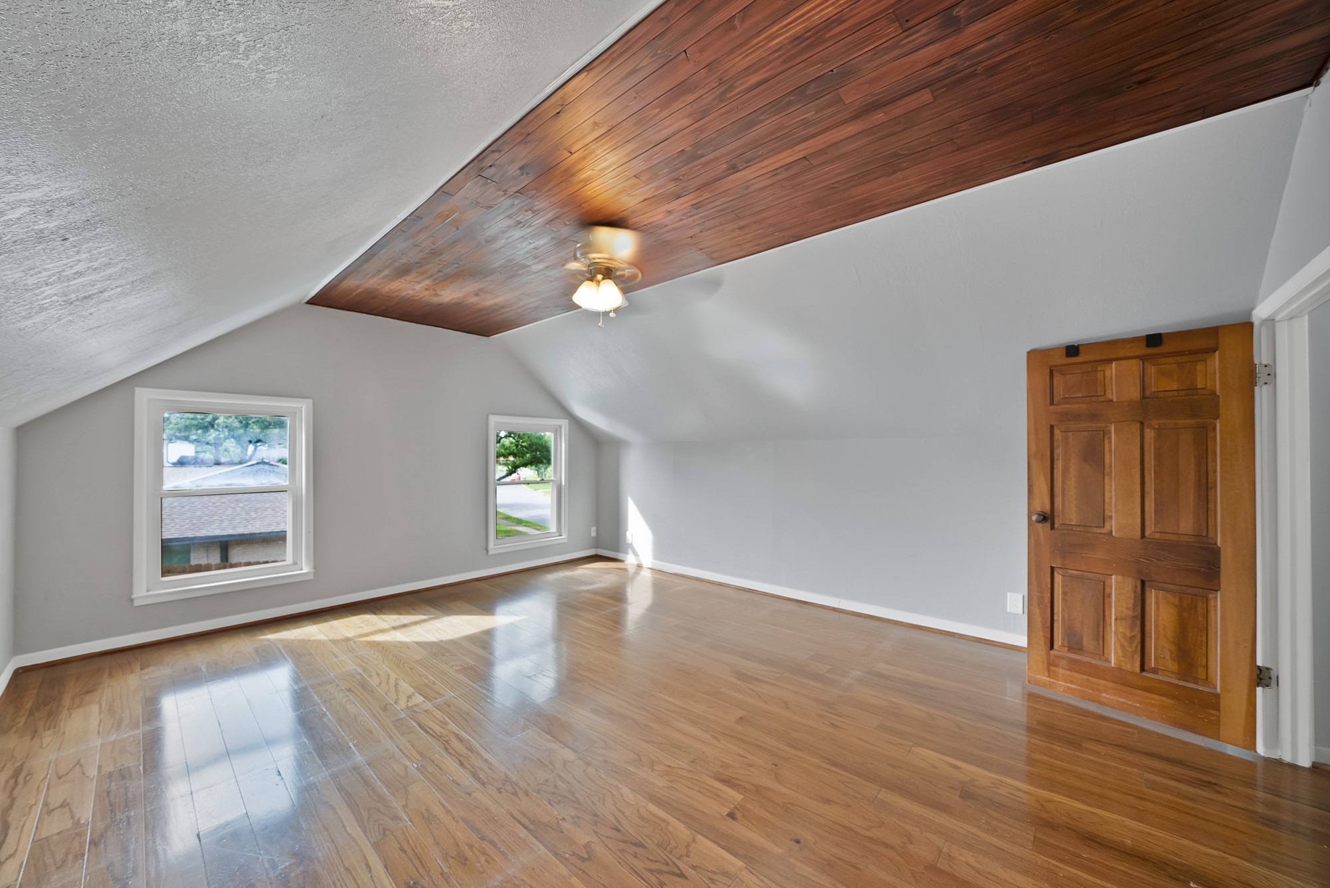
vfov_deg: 90.1
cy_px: 444
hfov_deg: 112.6
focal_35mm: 12
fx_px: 443
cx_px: 665
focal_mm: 12
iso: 640
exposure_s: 1/4
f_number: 9
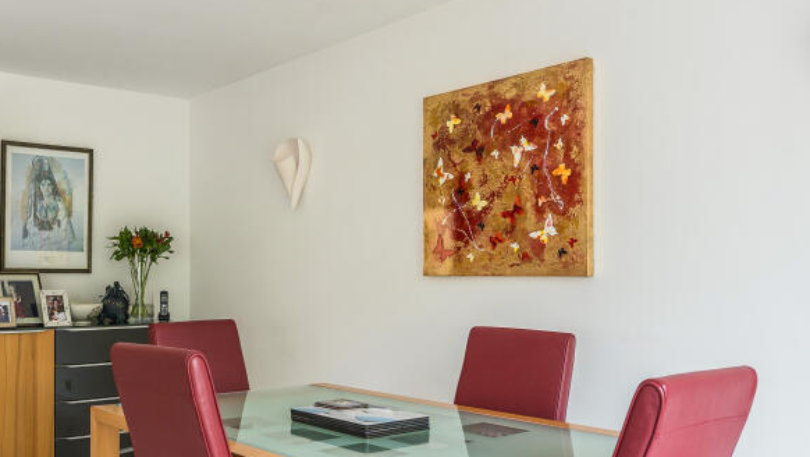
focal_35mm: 35
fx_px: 752
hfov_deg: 55.0
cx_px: 248
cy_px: 278
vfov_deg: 33.6
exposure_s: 1/25
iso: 640
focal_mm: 19
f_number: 9
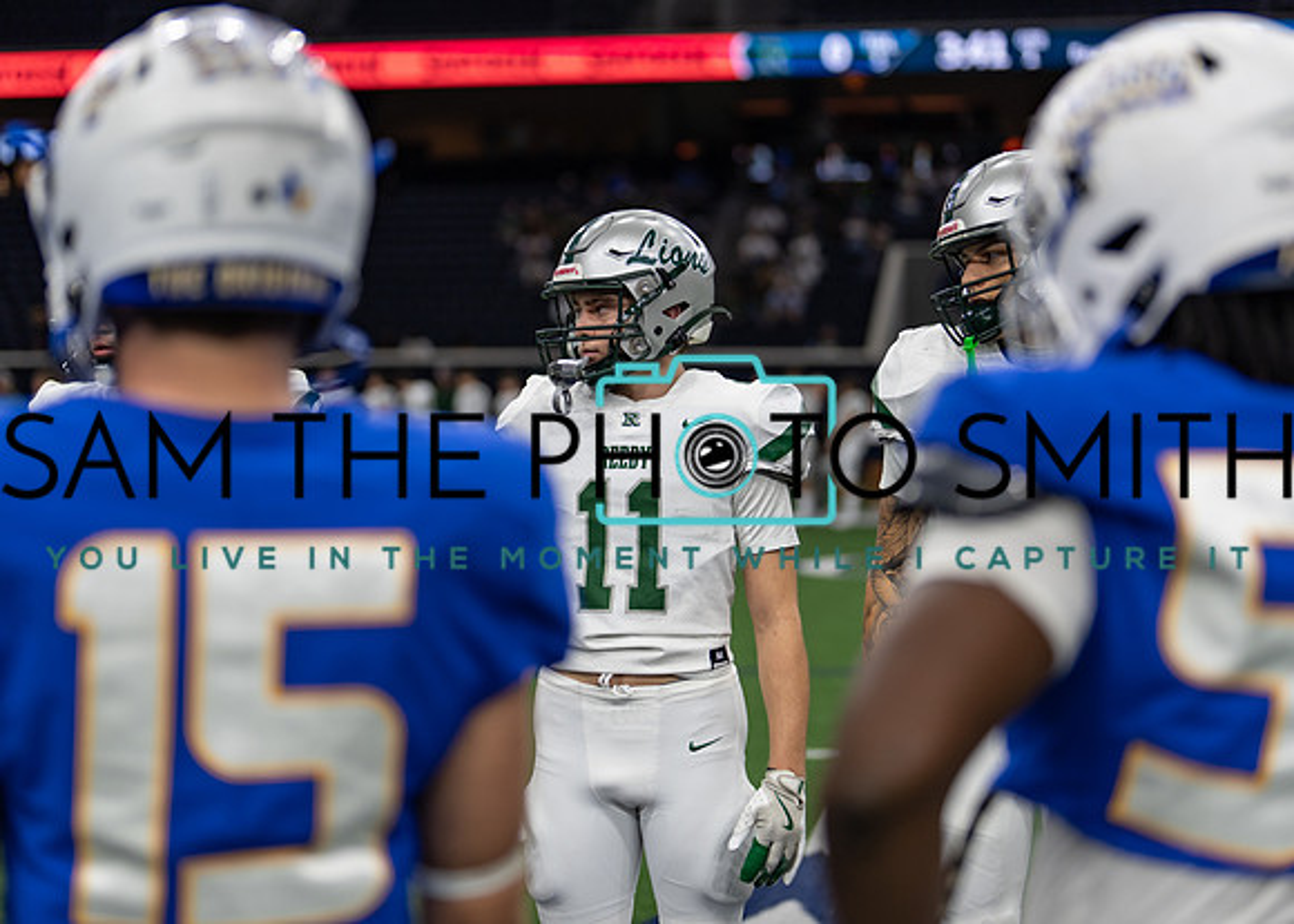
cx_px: 670
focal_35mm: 65
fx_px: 2377
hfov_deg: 30.5
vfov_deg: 22.0
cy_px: 364
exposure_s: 1/1000
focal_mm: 50
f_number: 1.2
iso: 250
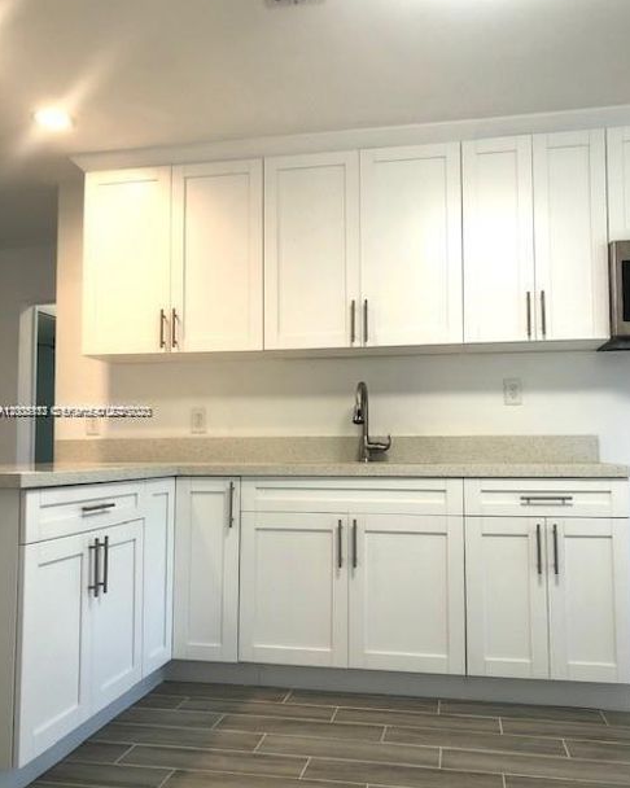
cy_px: 411
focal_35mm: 30
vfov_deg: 58.8
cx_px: 319
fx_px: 700
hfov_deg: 48.5
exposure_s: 1/40
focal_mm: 3.99
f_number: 1.8
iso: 25
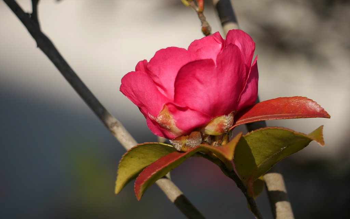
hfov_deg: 4.9
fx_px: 4053
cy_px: 93
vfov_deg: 3.1
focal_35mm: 425
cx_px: 175
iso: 100
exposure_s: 1/500
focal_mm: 200
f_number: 5.6
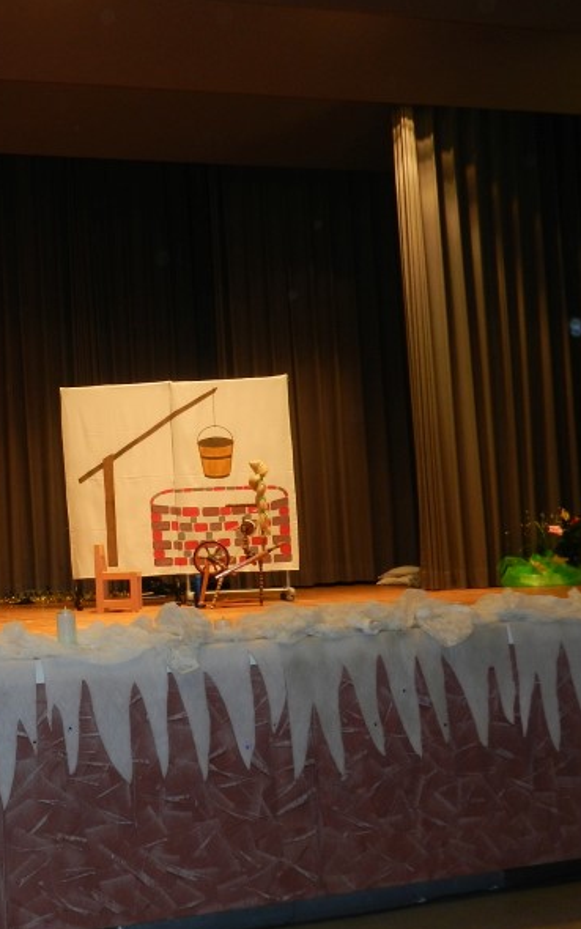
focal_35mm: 46
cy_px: 466
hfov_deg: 26.8
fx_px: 1165
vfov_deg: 43.5
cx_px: 28
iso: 200
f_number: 3.7
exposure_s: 1/30
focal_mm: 5.6
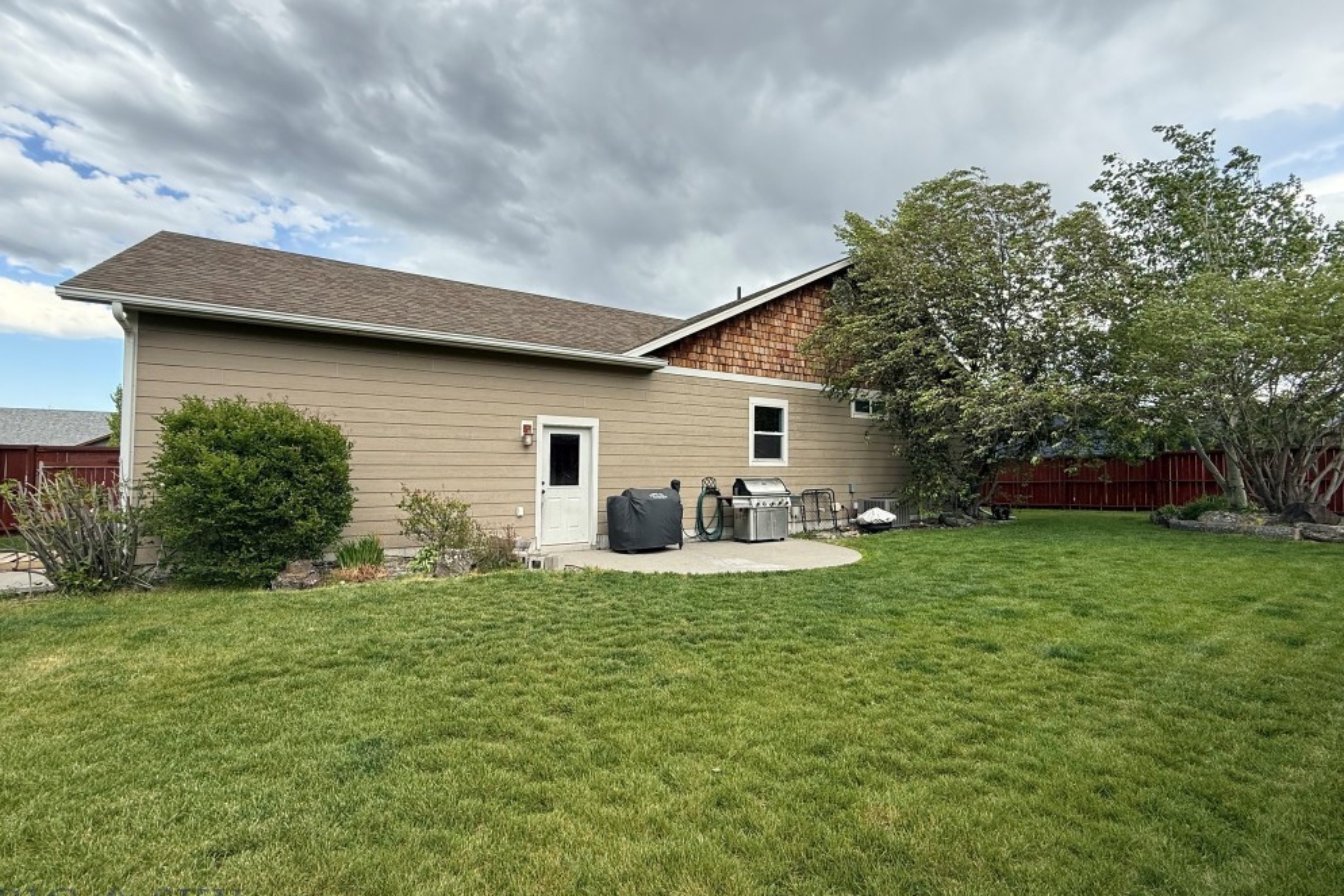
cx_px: 673
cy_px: 446
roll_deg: -0.6
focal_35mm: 15
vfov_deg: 77.3
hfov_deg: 100.4
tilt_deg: +2.2
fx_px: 560
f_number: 2.2
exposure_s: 1/490
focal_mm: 2.22
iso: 50
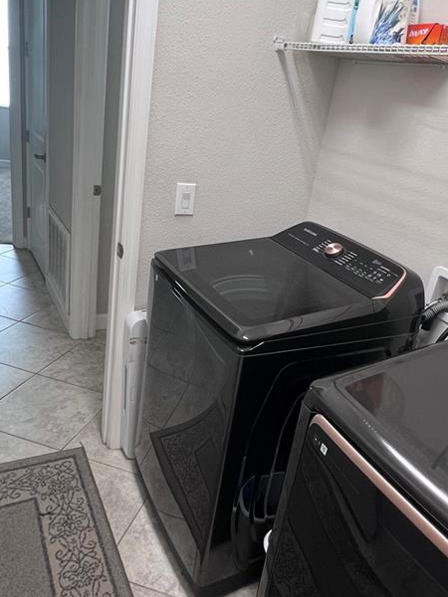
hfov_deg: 52.6
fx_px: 449
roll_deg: -11.1
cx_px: 274
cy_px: 304
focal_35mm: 26
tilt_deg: -21.8
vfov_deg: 67.3
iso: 200
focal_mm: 1.57
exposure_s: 1/60
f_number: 1.8
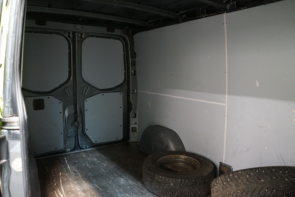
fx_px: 229
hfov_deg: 65.5
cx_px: 148
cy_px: 98
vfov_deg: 46.4
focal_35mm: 28
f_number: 3.5
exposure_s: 1/30
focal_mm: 28
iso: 6400
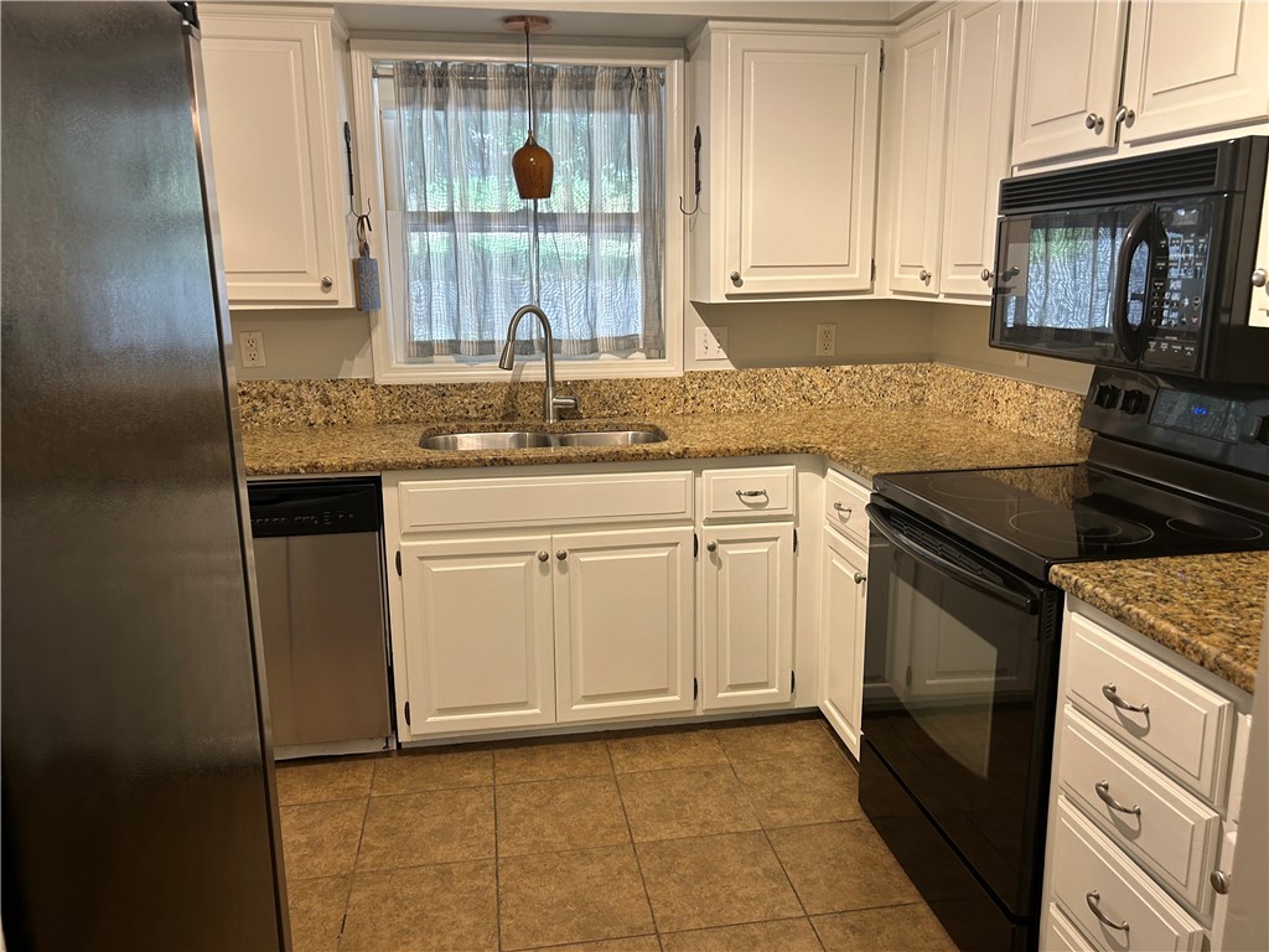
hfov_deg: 67.3
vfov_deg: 53.1
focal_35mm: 26
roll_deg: +0.6
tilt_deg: -12.0
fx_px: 953
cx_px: 634
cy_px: 476
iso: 100
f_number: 1.5
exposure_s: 1/60
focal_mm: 5.7
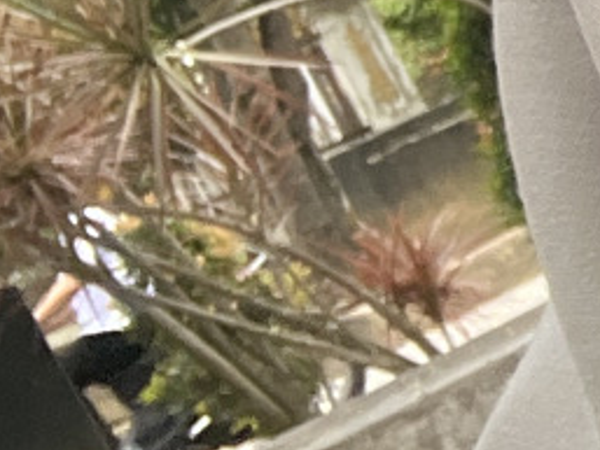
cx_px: 2066
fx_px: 3104
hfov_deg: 8.4
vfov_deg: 8.0
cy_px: -392
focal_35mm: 179
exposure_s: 1/155
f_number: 2.2
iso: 50
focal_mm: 2.71
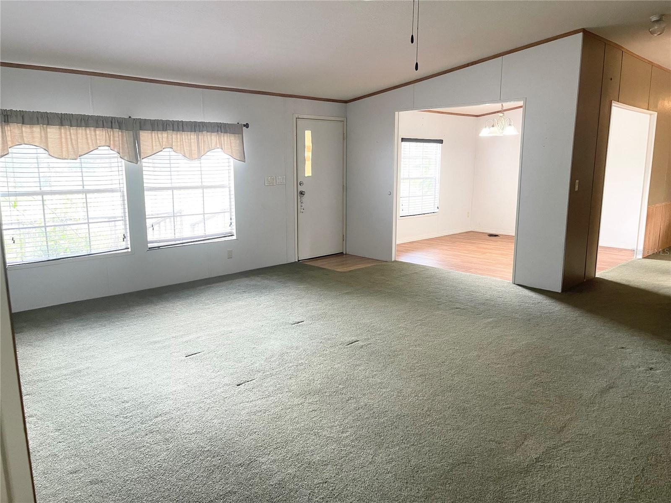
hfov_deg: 69.4
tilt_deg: -10.2
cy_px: 252
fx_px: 485
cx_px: 336
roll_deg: +0.2
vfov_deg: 54.9
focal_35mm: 25
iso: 160
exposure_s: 1/60
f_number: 1.6
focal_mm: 5.1
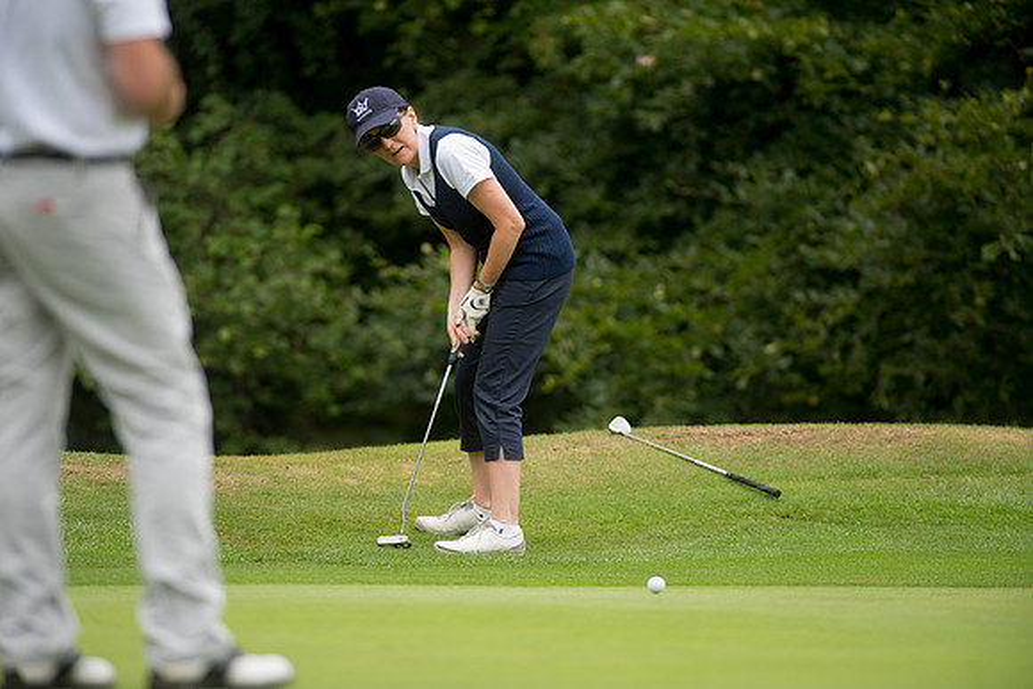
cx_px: 516
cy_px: 344
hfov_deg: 6.9
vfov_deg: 4.6
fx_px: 8610
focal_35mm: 300
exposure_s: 1/2000
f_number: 4
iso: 800
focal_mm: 300
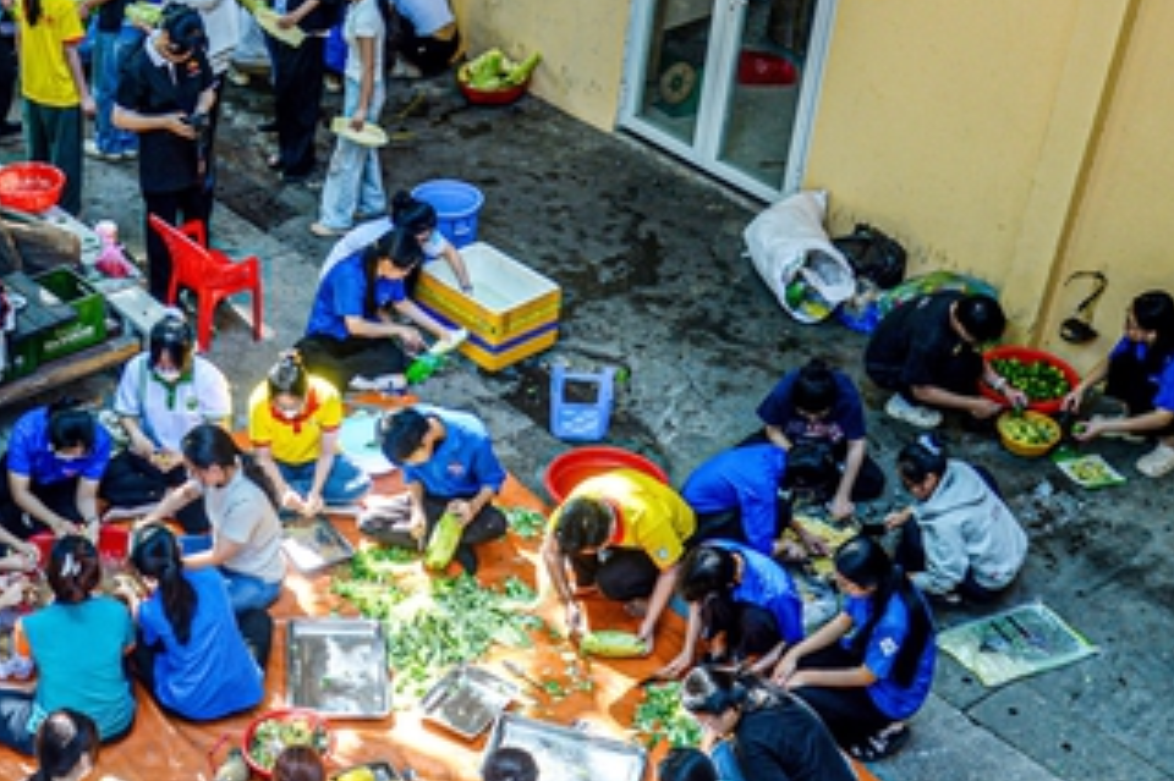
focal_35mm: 60
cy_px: 568
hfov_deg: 33.0
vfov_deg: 22.4
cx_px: 360
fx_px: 1956
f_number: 5.6
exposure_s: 1/125
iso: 800
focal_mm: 30
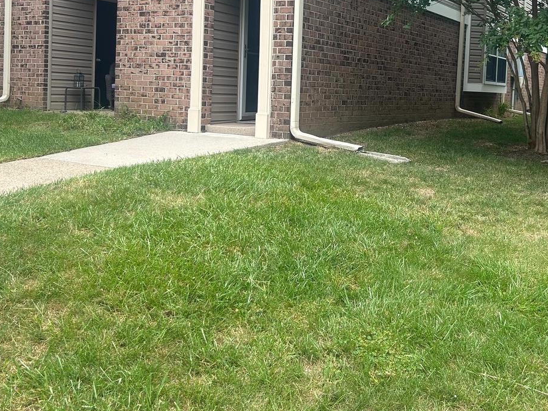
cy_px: 104
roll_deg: -2.2
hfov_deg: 45.7
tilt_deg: -0.9
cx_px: 310
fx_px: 649
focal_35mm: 41
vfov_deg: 34.4
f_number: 1.5
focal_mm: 5.7
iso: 50
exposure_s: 1/328
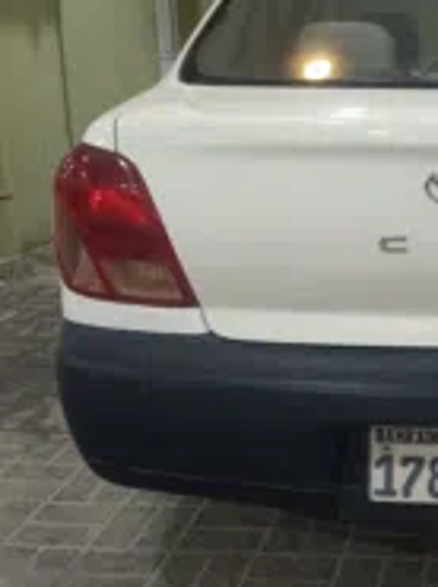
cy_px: 279
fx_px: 880
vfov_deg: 36.9
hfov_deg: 26.1
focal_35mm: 52
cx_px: 463
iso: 614
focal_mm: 5.59
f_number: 1.88
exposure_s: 1/25
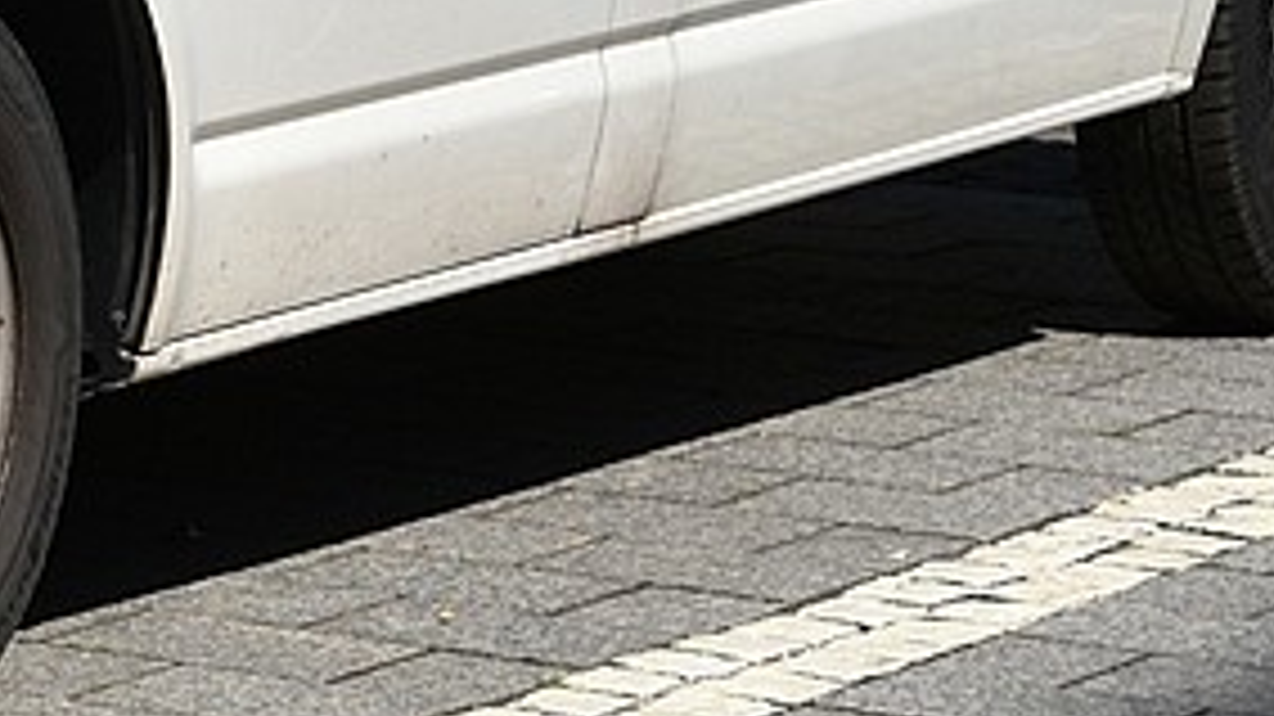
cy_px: -477
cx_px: -288
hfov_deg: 8.9
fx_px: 8105
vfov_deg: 5.0
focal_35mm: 240
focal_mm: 72
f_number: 10
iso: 200
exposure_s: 1/400
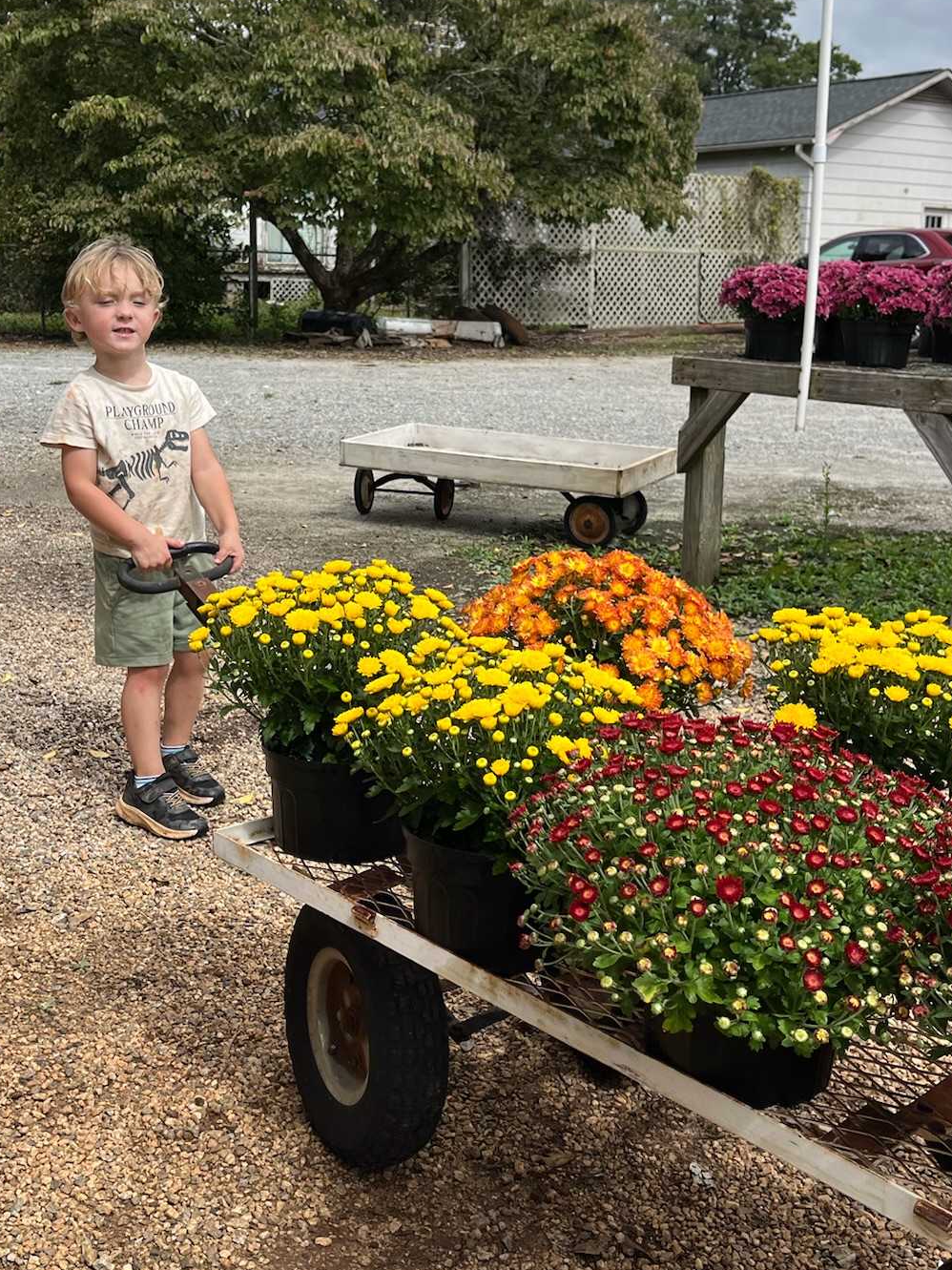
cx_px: 447
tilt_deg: -11.6
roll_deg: +2.3
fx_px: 1467
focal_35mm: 40
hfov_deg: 35.9
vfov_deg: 46.8
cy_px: 582
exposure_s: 1/2410
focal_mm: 5.1
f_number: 1.6
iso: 50
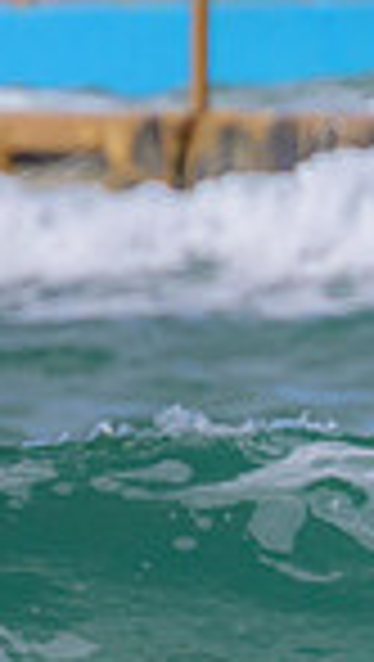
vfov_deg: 0.7
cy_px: 651
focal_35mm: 3298
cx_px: 1113
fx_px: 57978
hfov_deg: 0.4
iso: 800
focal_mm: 800
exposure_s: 1/1250
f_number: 11
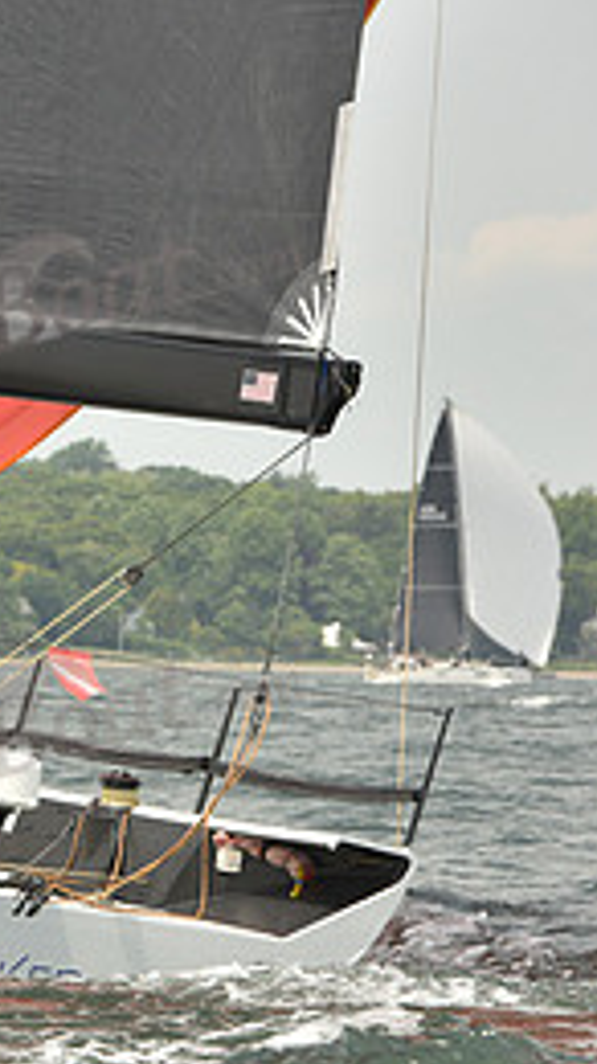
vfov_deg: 5.4
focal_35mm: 397
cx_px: -483
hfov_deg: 3.0
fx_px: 11187
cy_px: 587
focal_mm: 170
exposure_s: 1/1000
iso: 400
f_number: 9
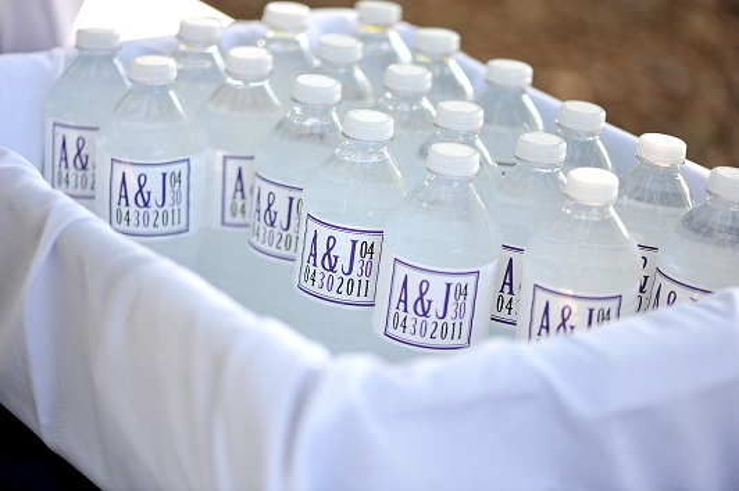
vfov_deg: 13.0
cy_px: 246
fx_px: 2154
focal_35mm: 105
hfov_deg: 19.5
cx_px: 370
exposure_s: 1/320
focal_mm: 105
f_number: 3
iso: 400
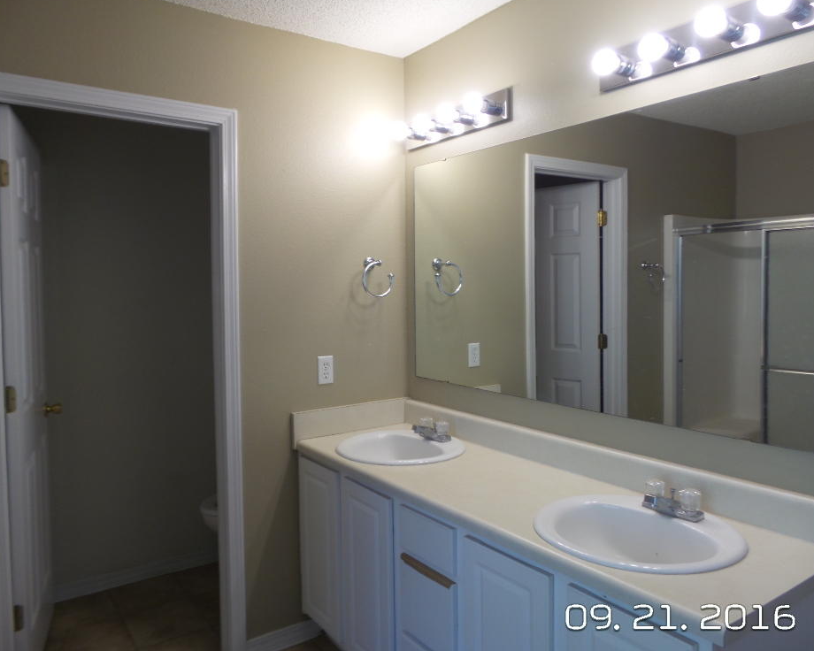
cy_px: 312
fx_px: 602
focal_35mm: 25
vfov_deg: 56.8
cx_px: 374
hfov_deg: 68.0
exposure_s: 1/40
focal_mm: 4.1
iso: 100
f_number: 2.8
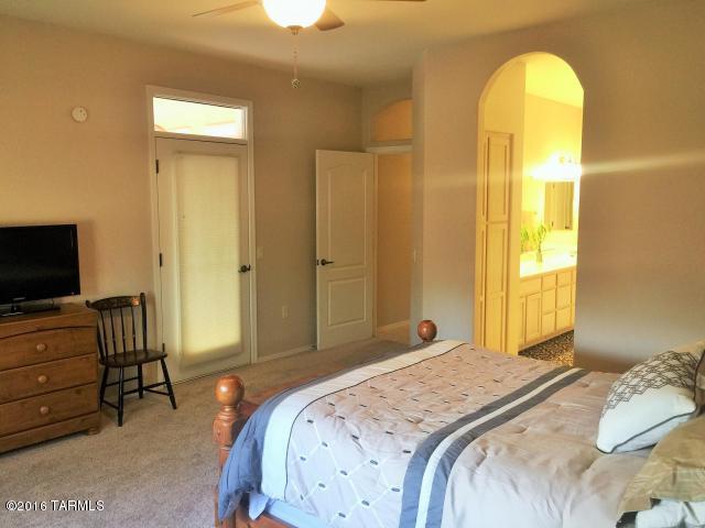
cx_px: 352
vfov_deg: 48.2
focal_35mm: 29
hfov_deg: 61.7
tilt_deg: -5.6
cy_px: 264
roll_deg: -0.6
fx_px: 591
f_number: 2.2
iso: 64
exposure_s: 1/15
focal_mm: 4.15
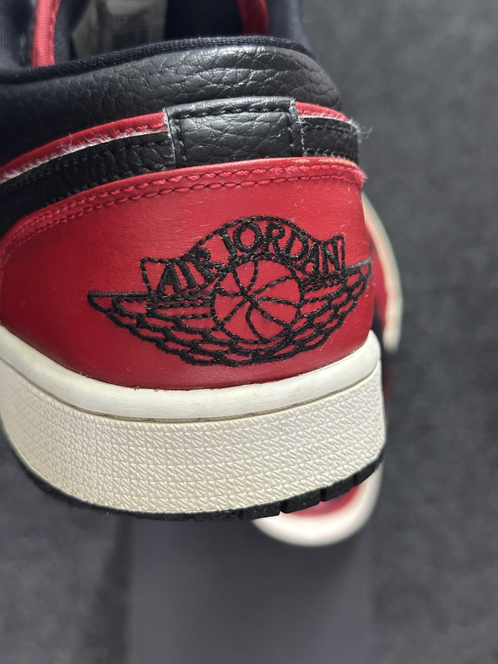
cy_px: 332
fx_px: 921
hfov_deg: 30.3
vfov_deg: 39.7
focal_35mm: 48
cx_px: 249
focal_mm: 6.86
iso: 400
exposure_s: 1/40
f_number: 1.78
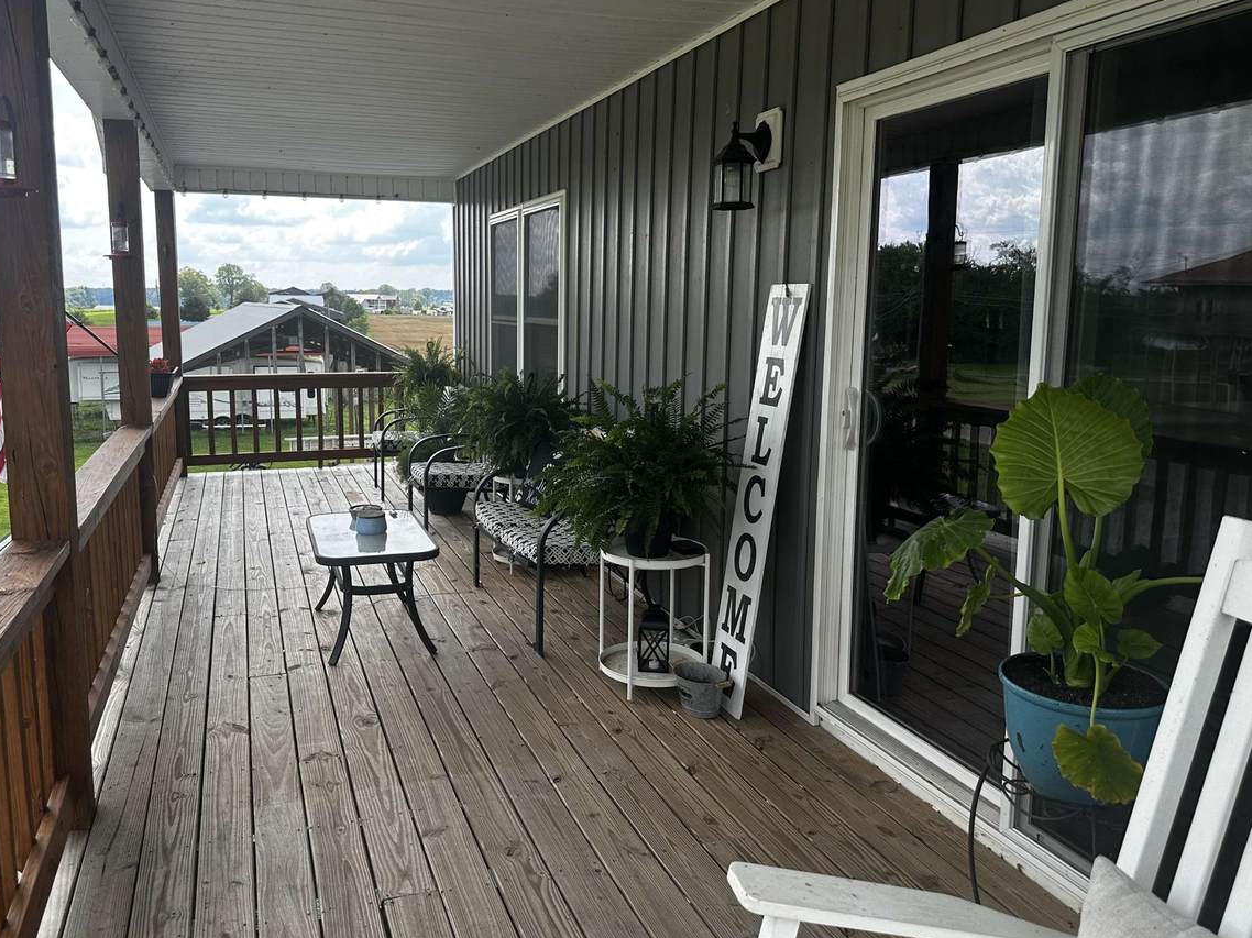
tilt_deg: -8.6
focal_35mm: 27
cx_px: 550
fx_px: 976
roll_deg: -0.5
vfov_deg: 51.3
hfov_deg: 65.1
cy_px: 448
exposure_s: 1/989
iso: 80
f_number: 1.78
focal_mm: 6.86
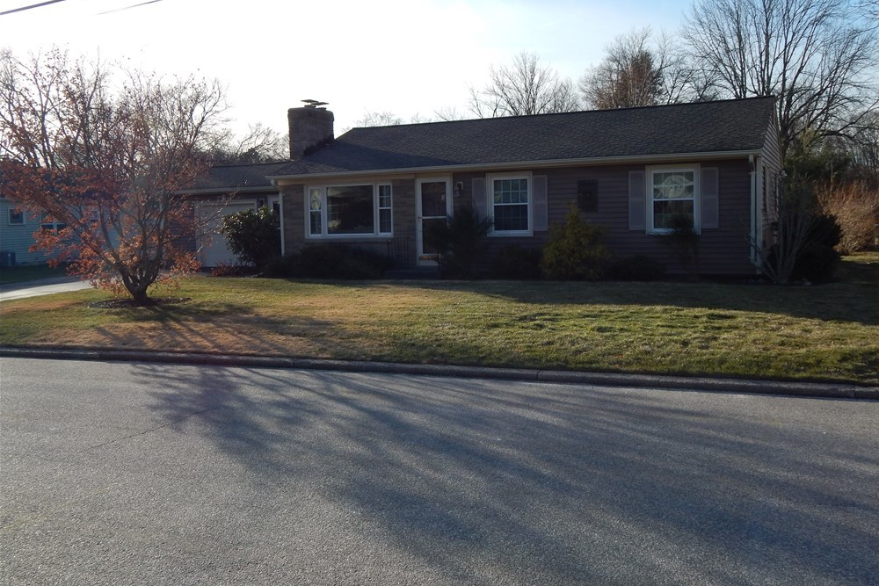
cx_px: 449
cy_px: 254
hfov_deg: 57.2
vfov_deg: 39.9
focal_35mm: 33
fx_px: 806
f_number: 3.2
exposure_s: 1/1000
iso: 125
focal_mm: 5.6
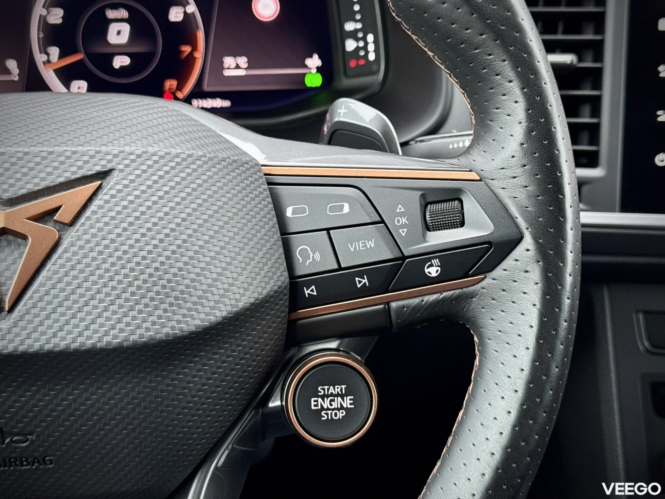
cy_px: 250
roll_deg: -0.1
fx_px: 922
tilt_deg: -22.5
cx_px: 332
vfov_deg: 30.3
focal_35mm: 48
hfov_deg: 39.6
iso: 200
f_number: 1.78
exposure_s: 1/34
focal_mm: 6.76
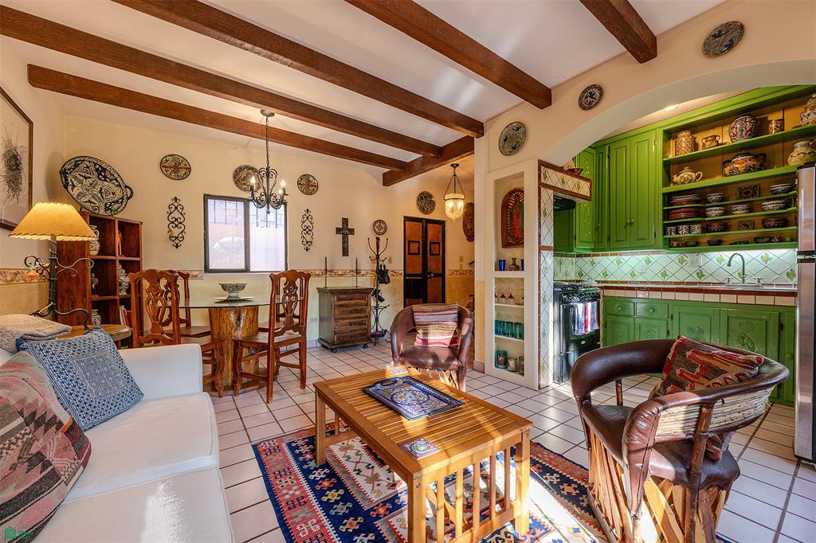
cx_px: 408
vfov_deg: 81.2
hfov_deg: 104.3
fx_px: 317
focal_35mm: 14
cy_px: 272
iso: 320
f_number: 8
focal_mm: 14
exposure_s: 1/13
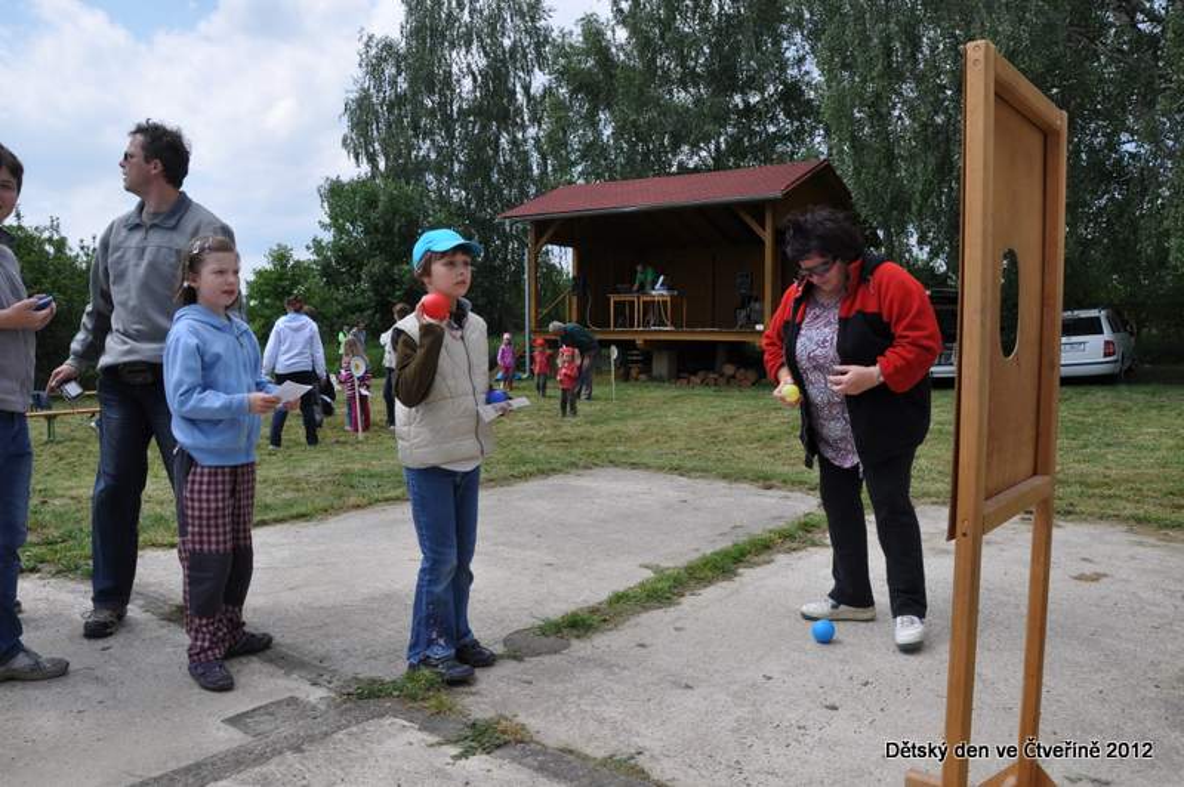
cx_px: 592
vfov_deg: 47.9
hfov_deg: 67.4
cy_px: 394
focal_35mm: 27
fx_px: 887
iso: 200
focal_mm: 18
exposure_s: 1/320
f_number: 9
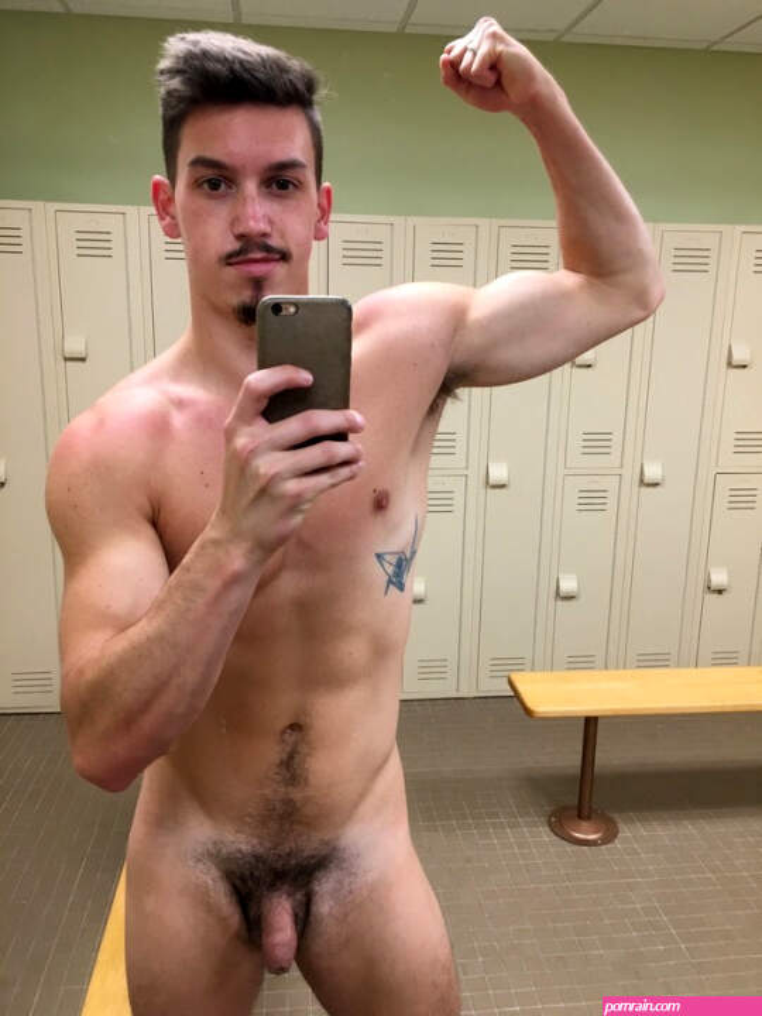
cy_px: 508
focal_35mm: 29
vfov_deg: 61.7
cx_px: 381
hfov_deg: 48.2
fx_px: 851
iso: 80
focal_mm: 4.15
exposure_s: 1/30
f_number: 2.2
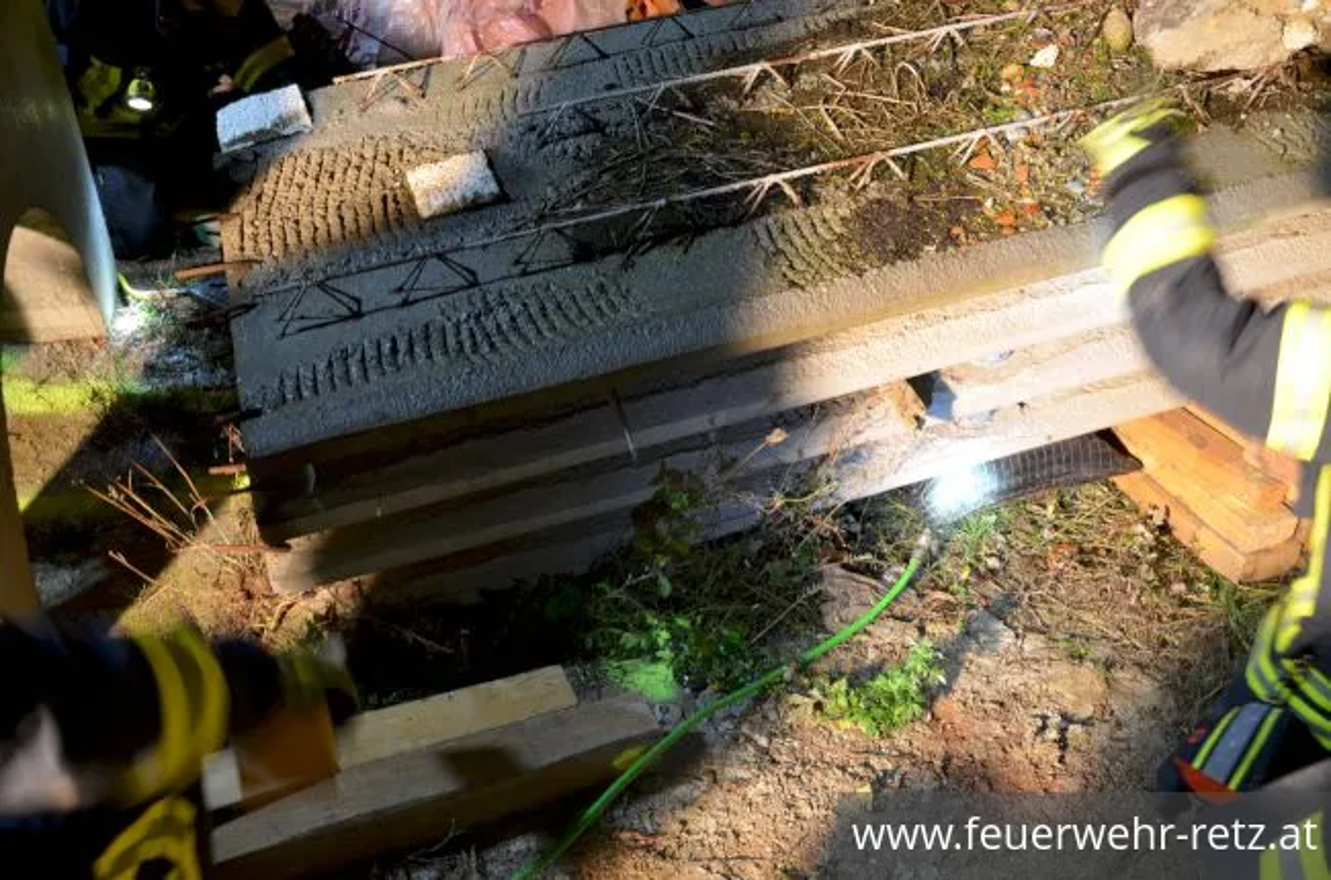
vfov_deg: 36.7
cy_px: 440
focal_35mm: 36
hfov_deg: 53.2
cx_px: 666
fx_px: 1328
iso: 800
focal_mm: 24
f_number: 6.3
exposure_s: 1/13
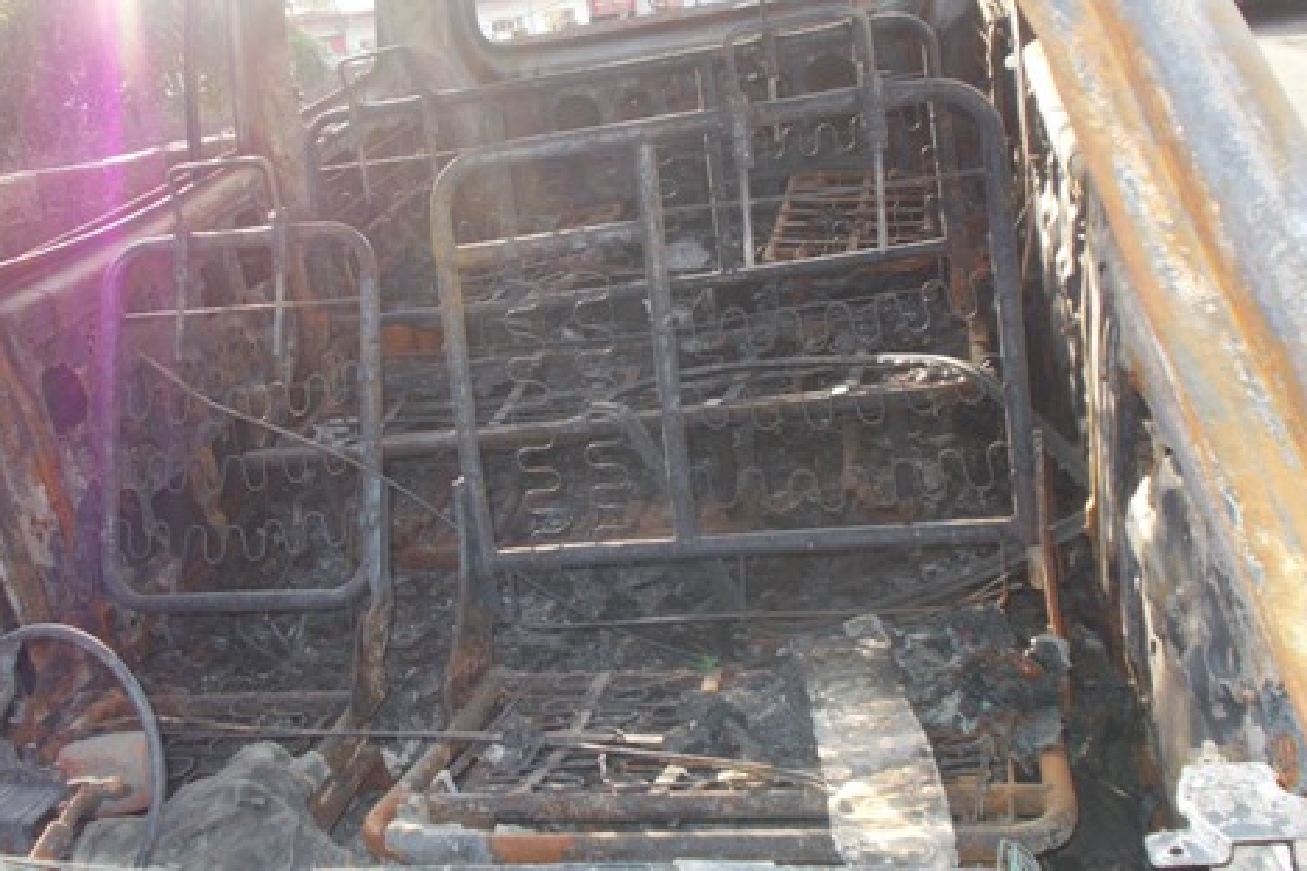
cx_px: 550
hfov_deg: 51.7
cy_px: 424
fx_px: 1343
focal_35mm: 37
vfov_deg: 35.9
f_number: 3.2
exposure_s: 1/125
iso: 80
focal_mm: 4.6
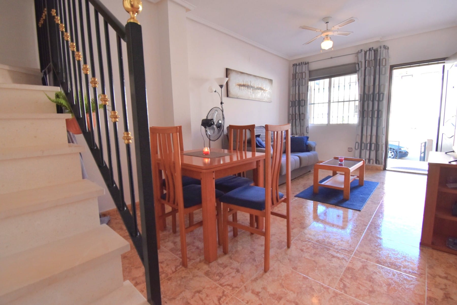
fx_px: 190
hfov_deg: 100.4
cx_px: 228
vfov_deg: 77.3
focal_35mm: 15
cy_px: 152
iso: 400
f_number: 6.3
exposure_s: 1/160
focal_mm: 10
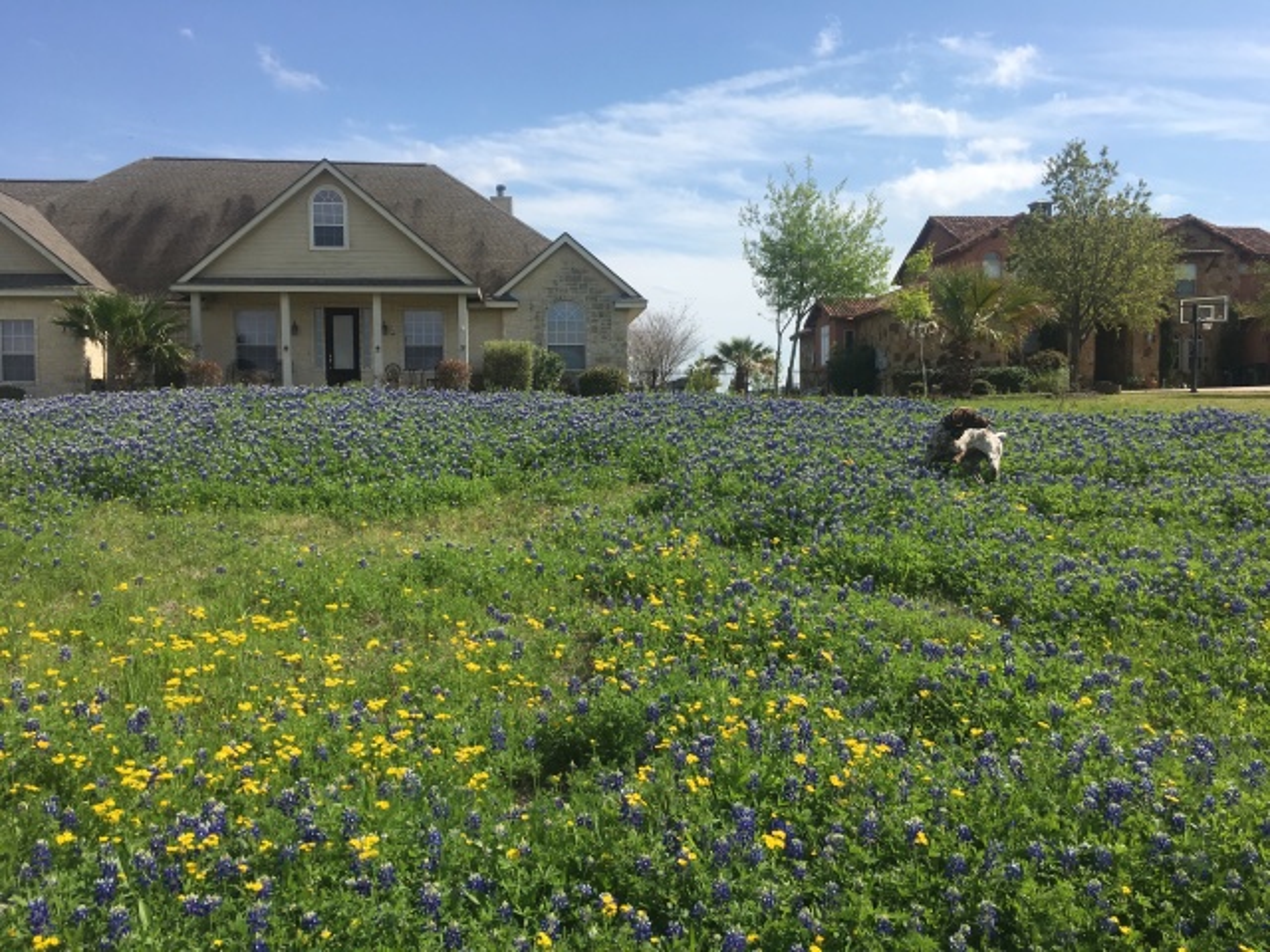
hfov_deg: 61.7
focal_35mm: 29
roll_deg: +0.7
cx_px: 635
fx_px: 1064
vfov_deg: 48.2
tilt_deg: -2.8
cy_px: 476
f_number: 2.2
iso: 25
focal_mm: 4.15
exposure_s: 1/2024
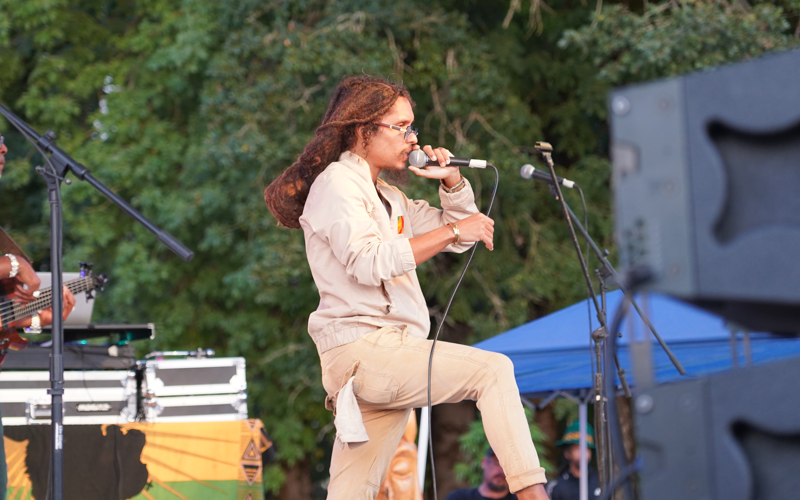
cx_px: 351
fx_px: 2856
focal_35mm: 131
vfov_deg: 10.0
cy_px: 182
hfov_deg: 15.9
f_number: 4
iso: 1600
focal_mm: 99
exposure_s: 1/160
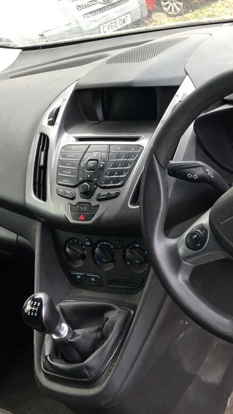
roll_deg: +13.6
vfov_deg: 40.6
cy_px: 189
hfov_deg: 22.8
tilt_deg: -24.5
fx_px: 561
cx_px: 216
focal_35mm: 51
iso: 40
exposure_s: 1/17
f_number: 1.8
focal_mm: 4
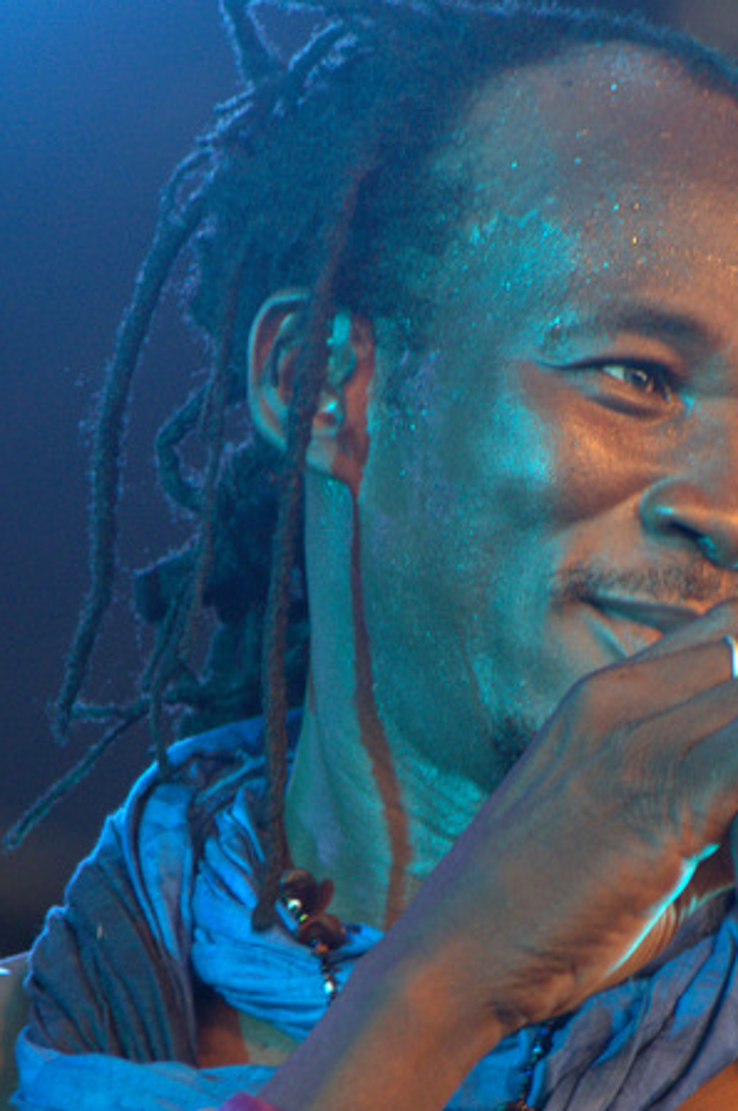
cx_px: 492
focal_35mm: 531
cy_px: 823
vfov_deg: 3.9
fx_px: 16365
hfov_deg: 2.6
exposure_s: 1/80
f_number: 5
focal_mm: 220
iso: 2500
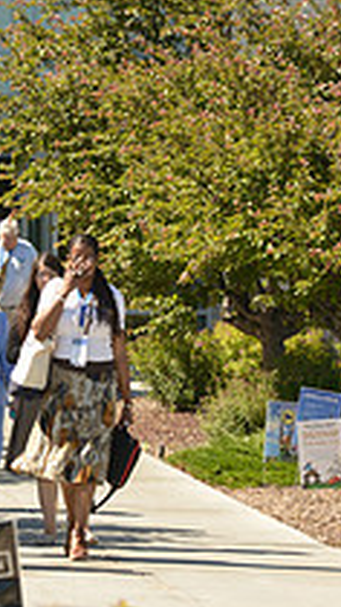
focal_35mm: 348
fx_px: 5598
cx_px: 35
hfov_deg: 3.5
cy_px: 386
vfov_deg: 6.2
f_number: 8
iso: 100
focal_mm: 120
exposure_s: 1/125
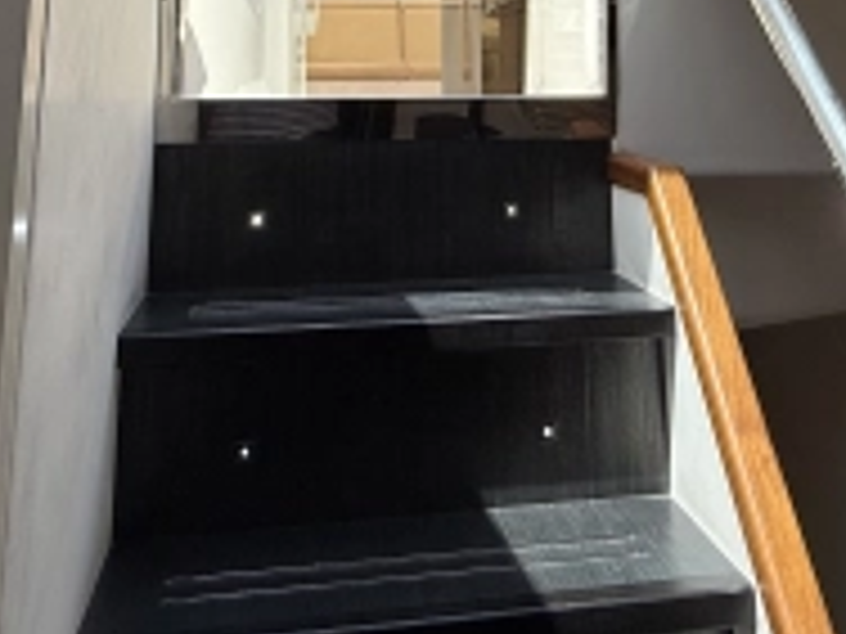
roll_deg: +0.3
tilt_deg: +12.4
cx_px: 472
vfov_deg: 30.2
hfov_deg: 45.7
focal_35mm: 41
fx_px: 1002
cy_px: -119
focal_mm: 2.22
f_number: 2.2
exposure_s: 1/679
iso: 50
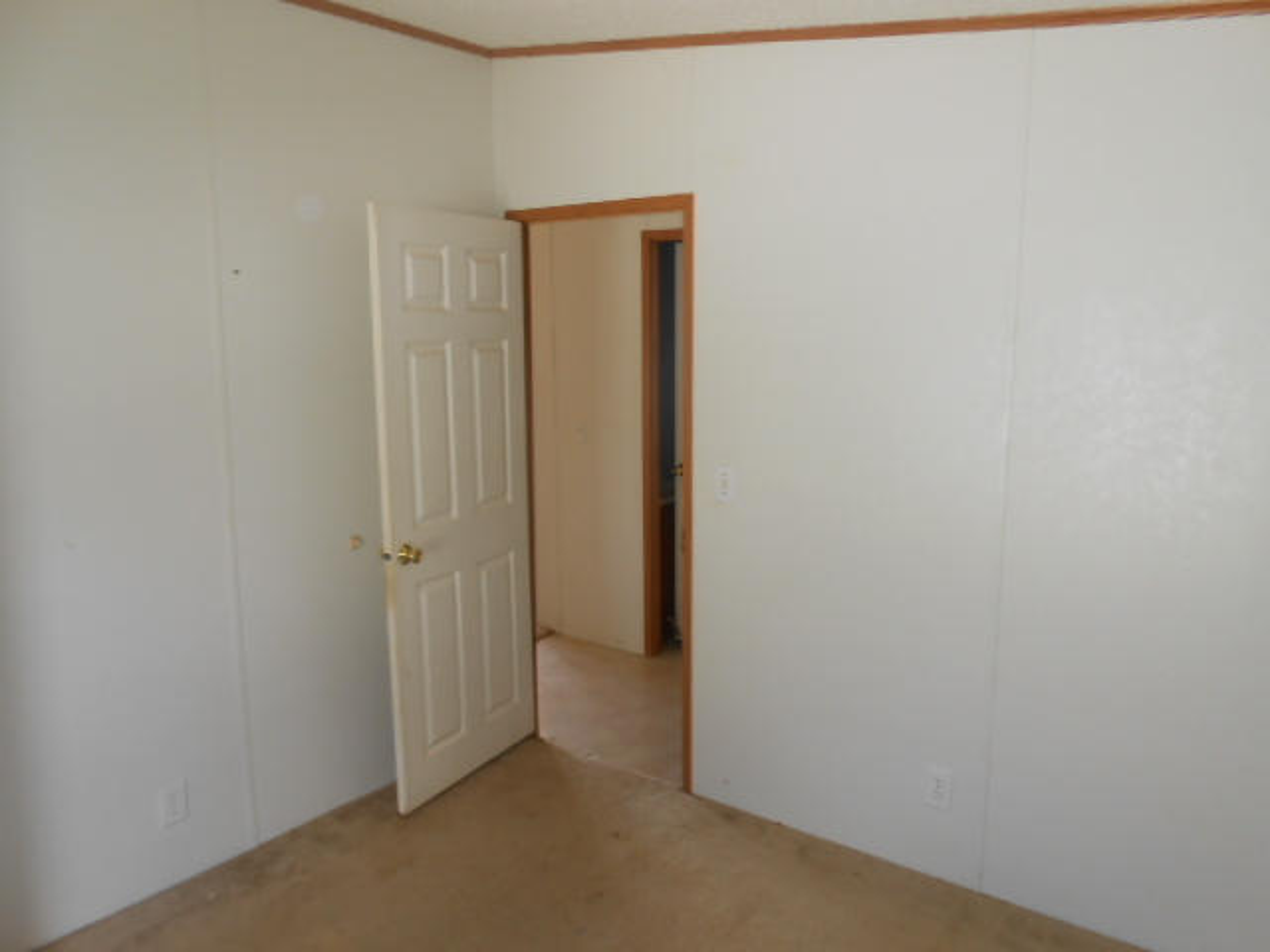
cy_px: 476
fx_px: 954
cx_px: 635
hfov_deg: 67.3
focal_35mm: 26
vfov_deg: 53.1
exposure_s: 1/30
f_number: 3.5
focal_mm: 4.6
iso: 100
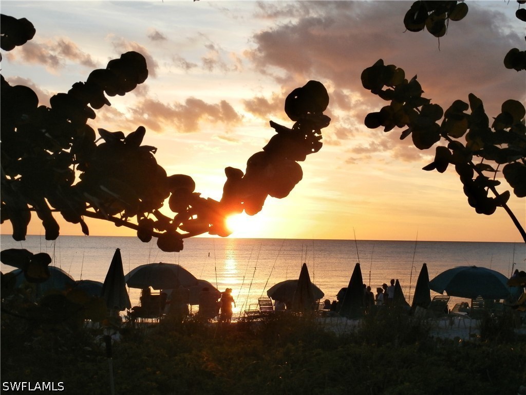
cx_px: 263
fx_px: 912
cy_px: 198
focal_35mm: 60
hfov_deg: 32.2
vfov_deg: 24.4
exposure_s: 1/500
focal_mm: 10.76
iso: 160
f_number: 4.2
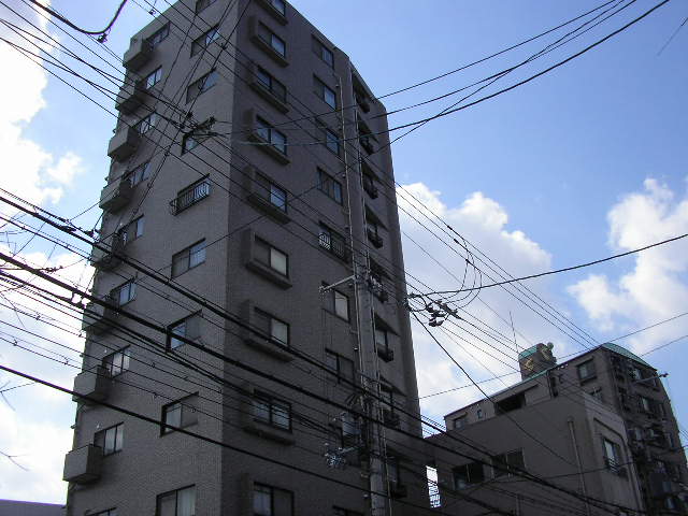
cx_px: 344
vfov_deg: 37.7
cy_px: 258
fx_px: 755
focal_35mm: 38
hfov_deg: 49.0
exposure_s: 1/833
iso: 71
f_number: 4.1
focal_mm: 5.8
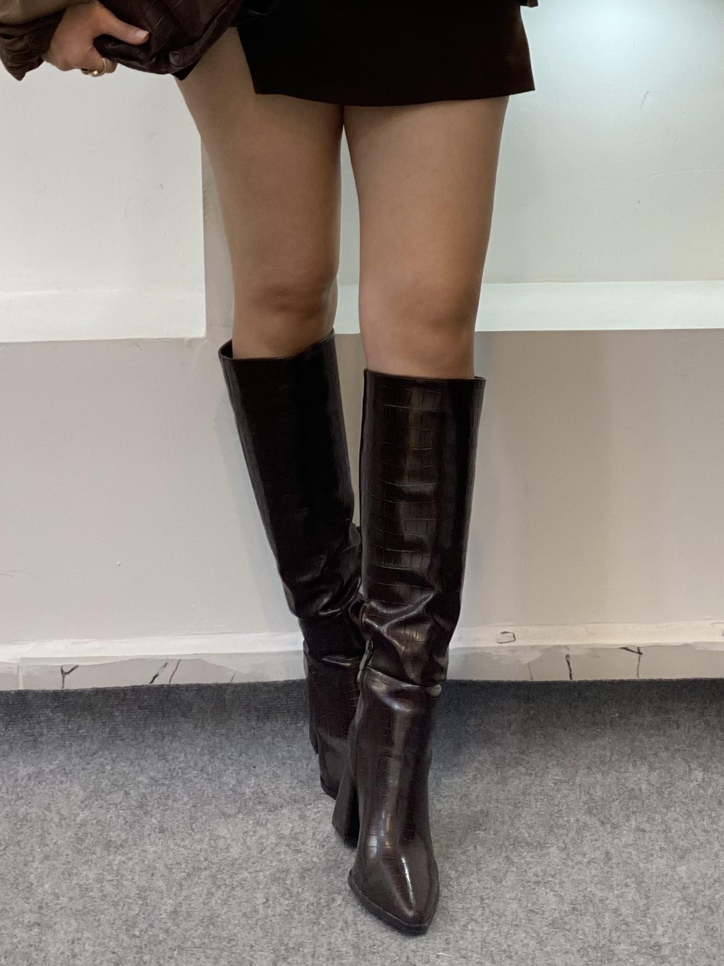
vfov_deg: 18.9
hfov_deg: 14.5
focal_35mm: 102
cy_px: 89
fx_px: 2845
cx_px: 339
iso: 100
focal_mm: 6
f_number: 2
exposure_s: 1/100
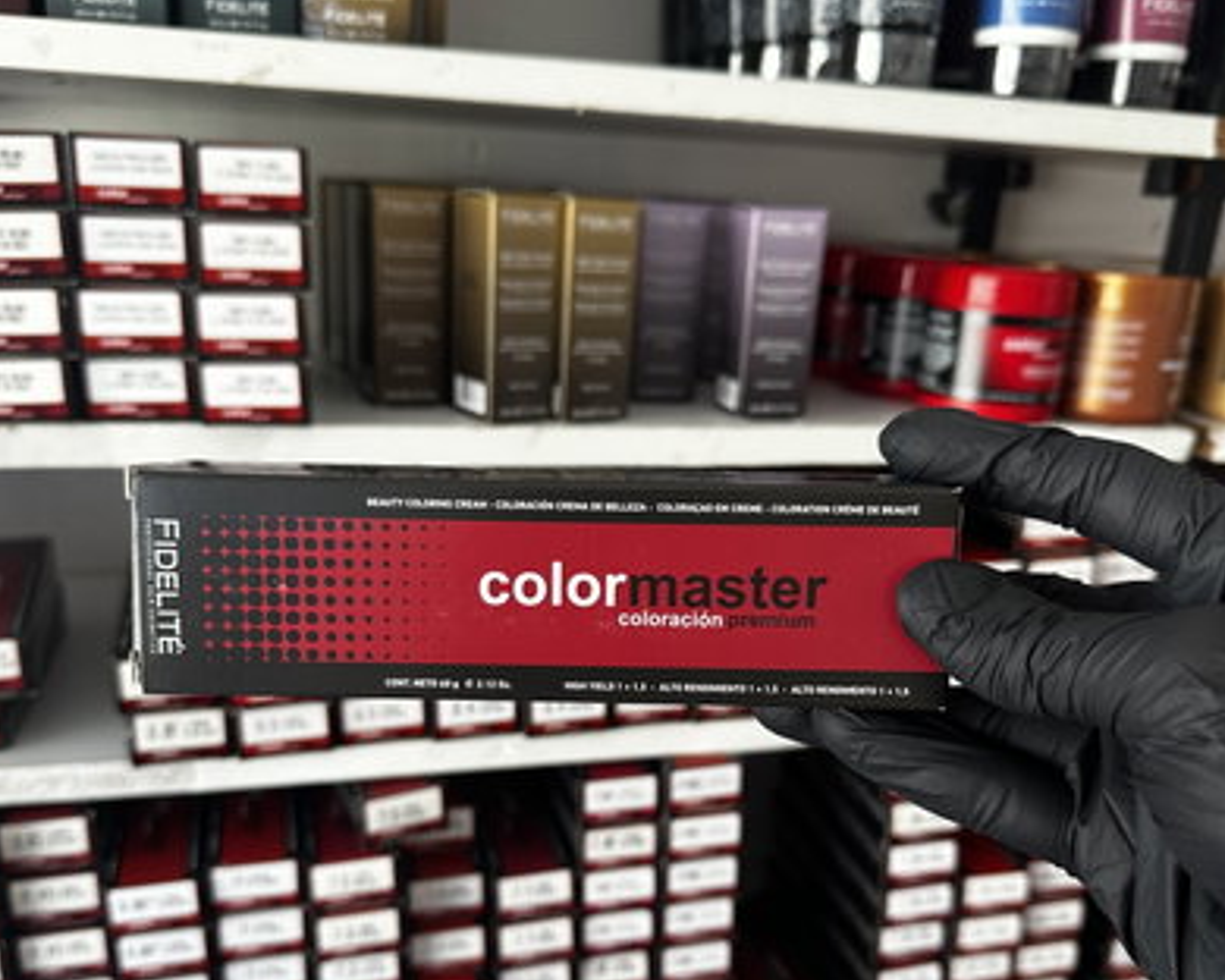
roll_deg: -4.1
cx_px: 600
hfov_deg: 55.7
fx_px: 1160
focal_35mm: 32
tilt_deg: -19.1
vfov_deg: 45.4
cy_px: 620
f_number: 1.78
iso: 80
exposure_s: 1/121
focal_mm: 6.86
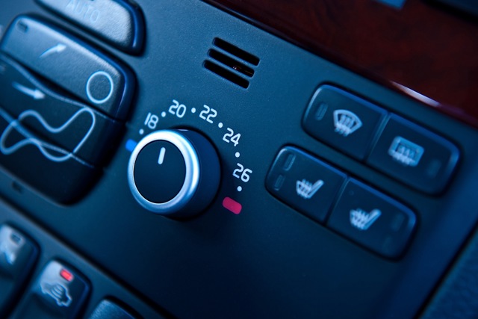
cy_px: 160
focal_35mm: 70
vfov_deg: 19.5
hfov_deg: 28.8
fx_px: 930
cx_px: 239
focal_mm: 70
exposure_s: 1/50
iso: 400
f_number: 4.5
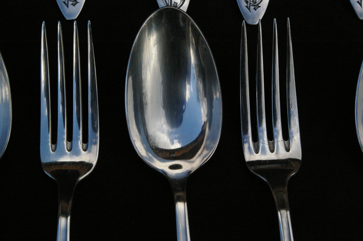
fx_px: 393
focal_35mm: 39
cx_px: 182
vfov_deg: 34.1
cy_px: 120
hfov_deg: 49.6
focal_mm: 26
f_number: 8
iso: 1600
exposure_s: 1/750
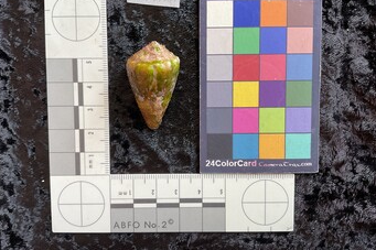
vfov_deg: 42.2
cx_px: 185
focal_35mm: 31
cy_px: 113
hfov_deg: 60.3
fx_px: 324
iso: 50
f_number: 1.8
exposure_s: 1/120
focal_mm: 3
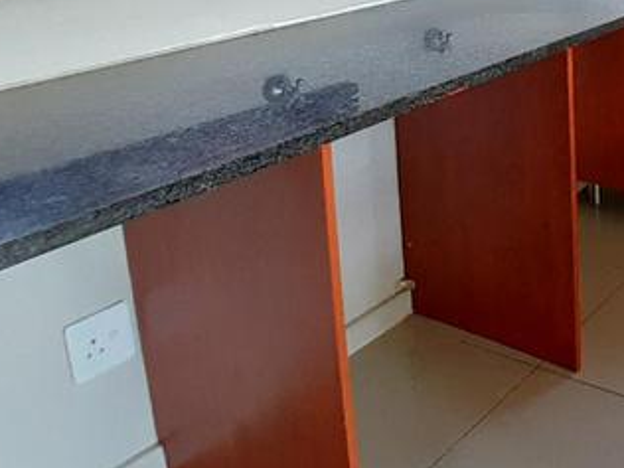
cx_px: 695
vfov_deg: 30.3
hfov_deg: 36.6
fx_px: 775
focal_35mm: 43
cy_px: -41
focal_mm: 1.46
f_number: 2.2
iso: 160
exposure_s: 1/30
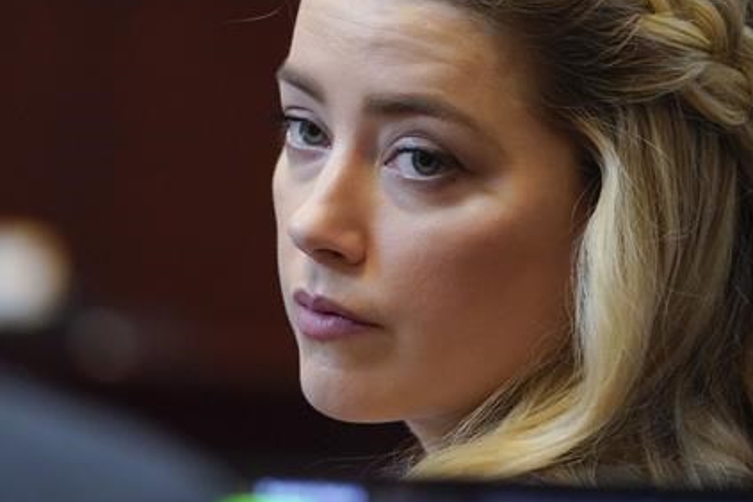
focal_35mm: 614
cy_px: 193
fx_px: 12842
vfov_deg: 2.2
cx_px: 379
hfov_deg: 3.4
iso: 12800
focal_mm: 400
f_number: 5.6
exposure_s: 1/250
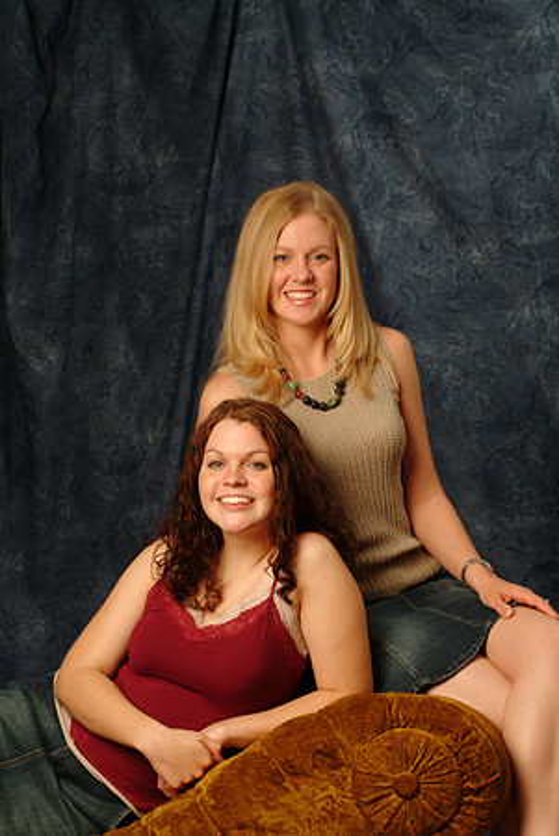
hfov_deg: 11.6
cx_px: 280
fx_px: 2754
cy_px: 418
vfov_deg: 17.3
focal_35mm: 118
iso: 400
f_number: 13
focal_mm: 79
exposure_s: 1/125
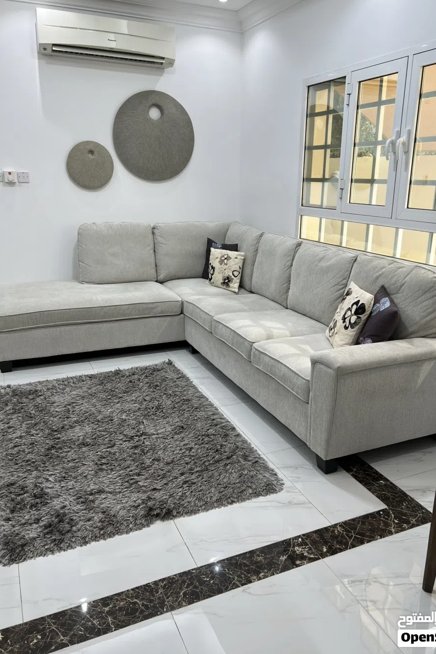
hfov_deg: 46.4
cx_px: 228
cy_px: 320
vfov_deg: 65.5
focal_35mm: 28
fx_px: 508
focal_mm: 5.7
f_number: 1.5
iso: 32
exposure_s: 1/112
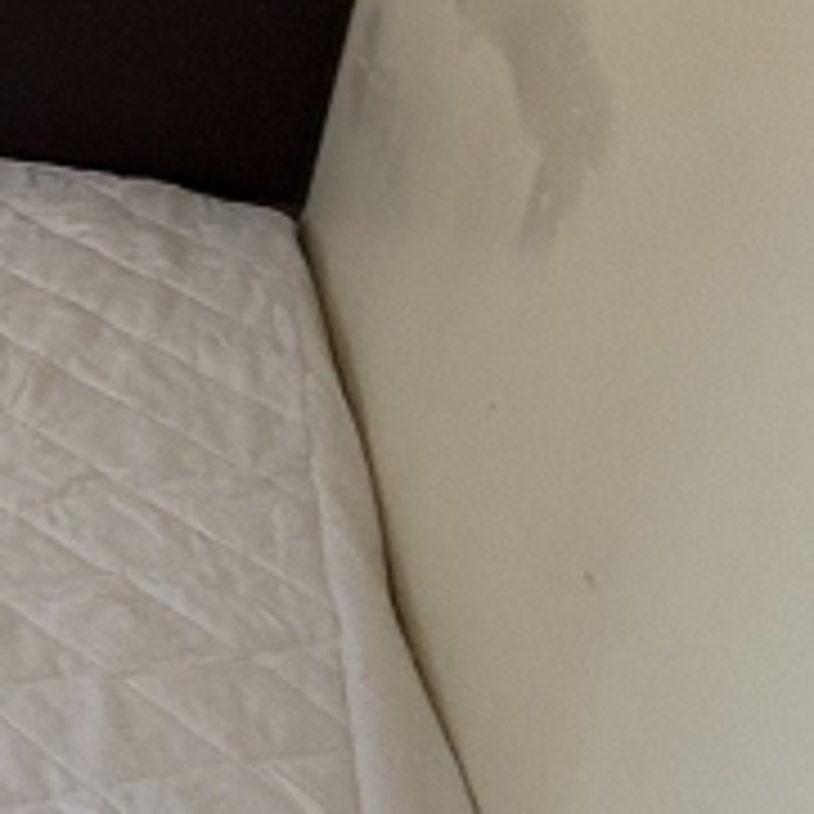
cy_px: -18
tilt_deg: -14.7
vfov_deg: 23.5
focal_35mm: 70
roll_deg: +1.3
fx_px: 1862
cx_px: -1264
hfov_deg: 14.0
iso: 80
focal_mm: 2.22
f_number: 2.2
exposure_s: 1/99
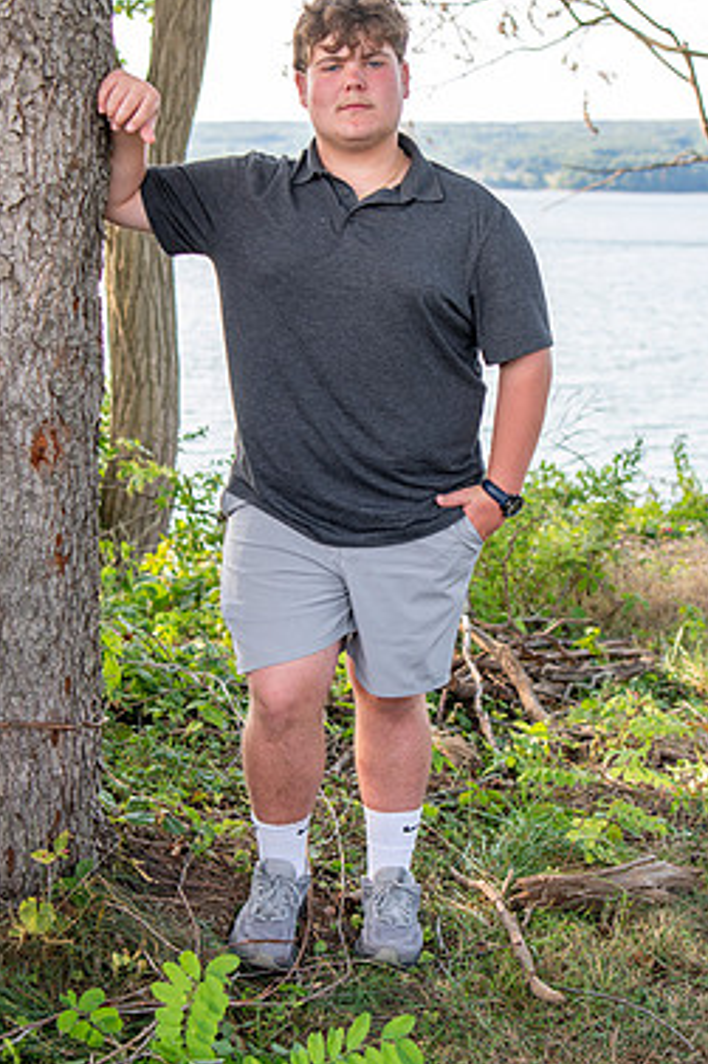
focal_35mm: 68
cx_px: 353
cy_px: 514
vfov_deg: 29.7
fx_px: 2008
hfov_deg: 20.0
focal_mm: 38
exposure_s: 1/200
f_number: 2.8
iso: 100
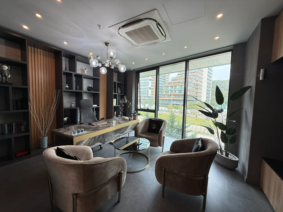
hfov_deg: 102.1
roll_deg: -1.7
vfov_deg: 85.7
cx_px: 142
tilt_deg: -3.5
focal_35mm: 14
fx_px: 114
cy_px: 106
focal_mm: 2.22
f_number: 2.2
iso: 100
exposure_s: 1/99
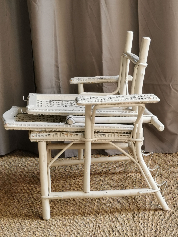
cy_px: 118
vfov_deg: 31.2
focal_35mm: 62
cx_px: 89
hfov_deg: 23.7
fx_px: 425
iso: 50
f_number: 1.8
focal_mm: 5.58
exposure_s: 1/145
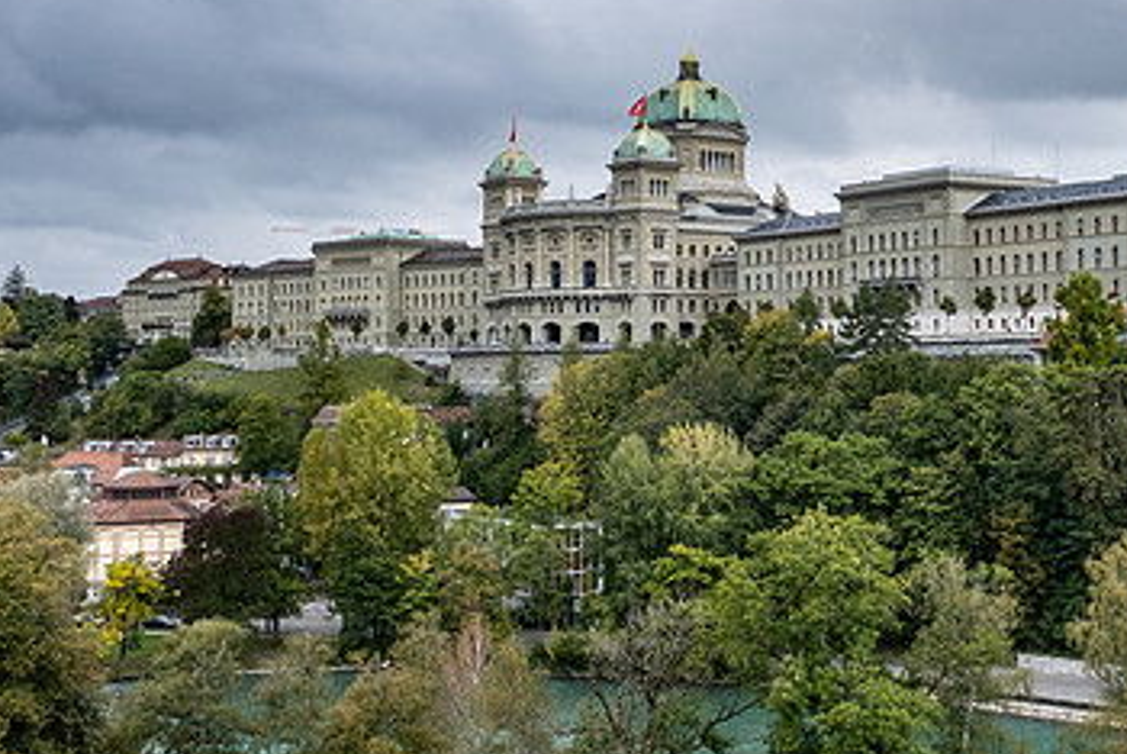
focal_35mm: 58
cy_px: 188
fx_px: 1817
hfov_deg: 33.7
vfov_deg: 23.2
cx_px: 866
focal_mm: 23.4
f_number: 5.6
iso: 320
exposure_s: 1/640
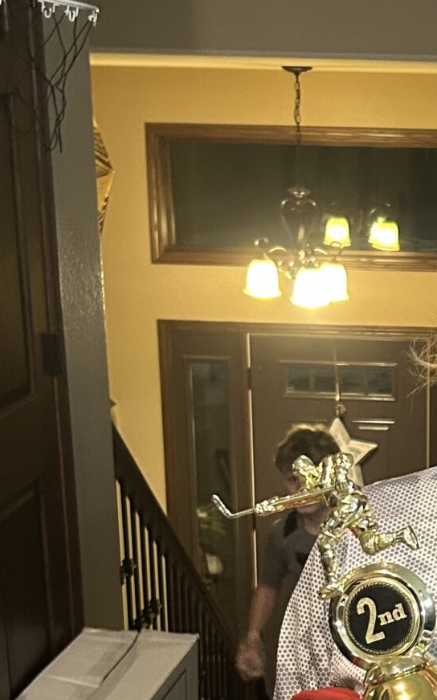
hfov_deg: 15.7
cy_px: 600
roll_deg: -1.4
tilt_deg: -18.4
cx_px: 486
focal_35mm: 81
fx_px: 1544
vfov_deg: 24.9
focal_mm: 5.7
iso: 320
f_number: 1.5
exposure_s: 1/60
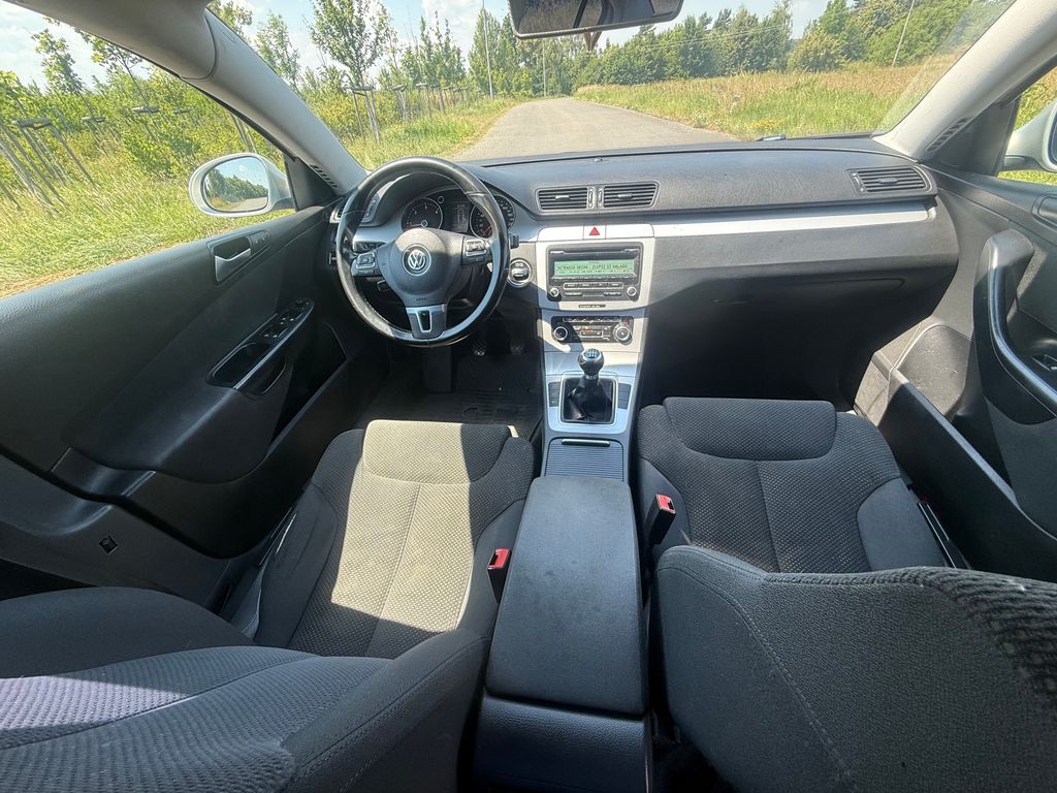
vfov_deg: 85.7
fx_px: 427
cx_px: 528
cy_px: 396
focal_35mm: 14
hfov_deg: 102.1
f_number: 2.2
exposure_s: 1/121
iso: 50
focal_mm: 2.22
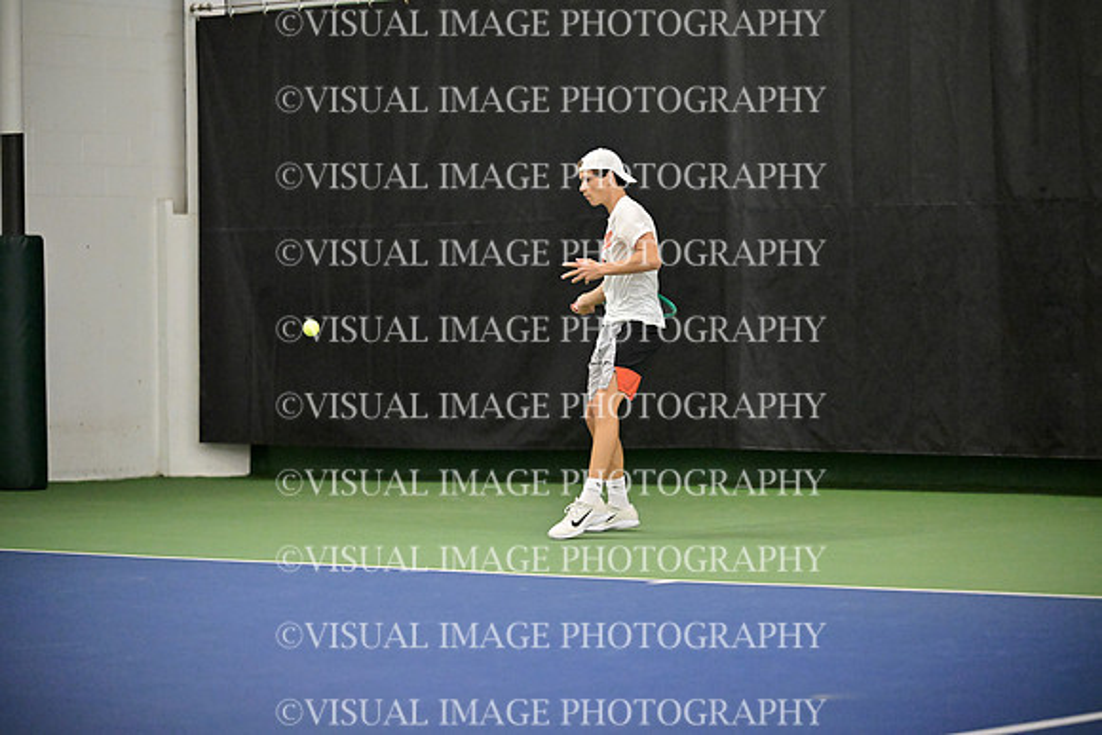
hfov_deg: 16.4
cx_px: 551
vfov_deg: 11.0
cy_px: 368
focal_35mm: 125
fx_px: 3827
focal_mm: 125
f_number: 2.8
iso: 8000
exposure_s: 1/1250
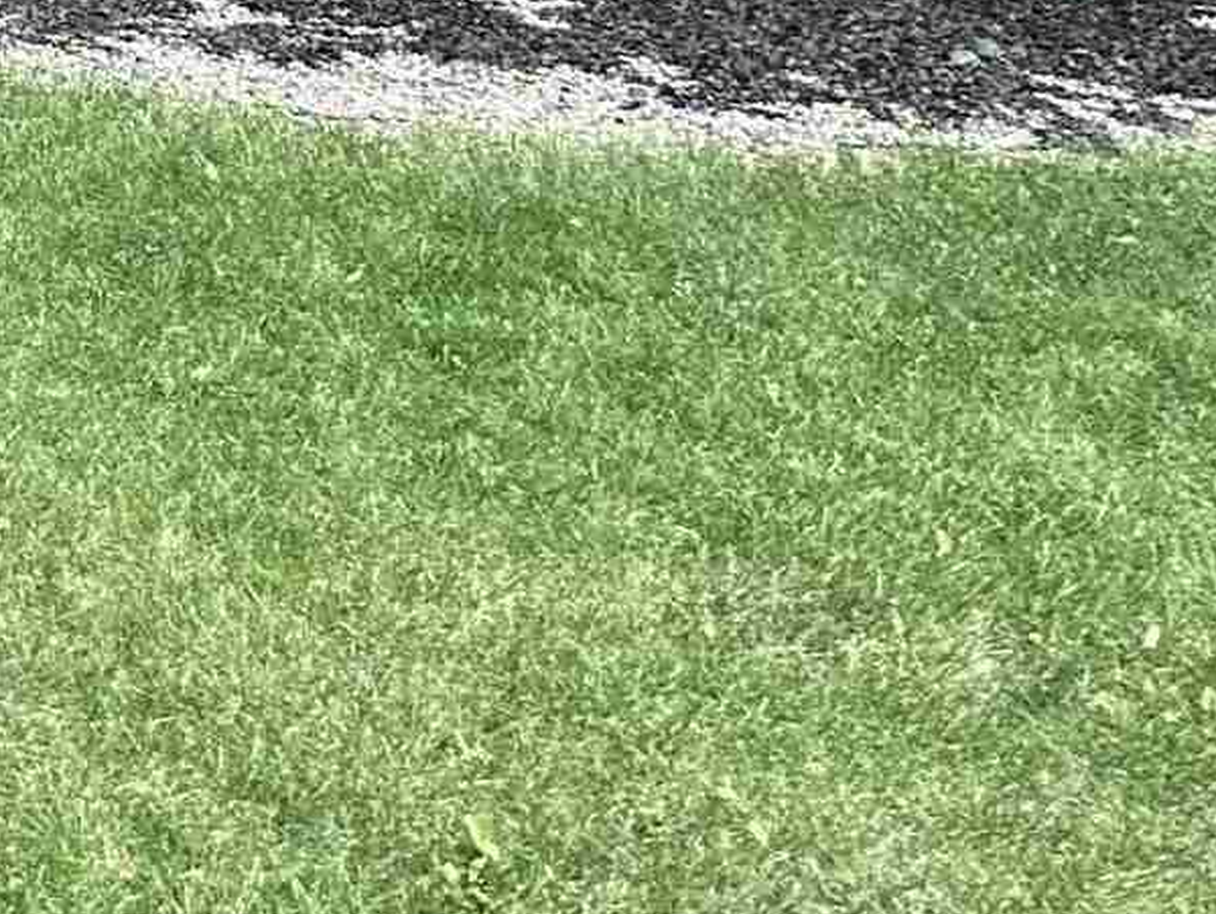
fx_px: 4323
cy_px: -1263
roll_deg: -2.2
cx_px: -1699
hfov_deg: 12.5
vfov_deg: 10.4
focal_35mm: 123
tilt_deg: +6.0
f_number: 1.78
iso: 80
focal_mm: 6.86
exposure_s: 1/3597
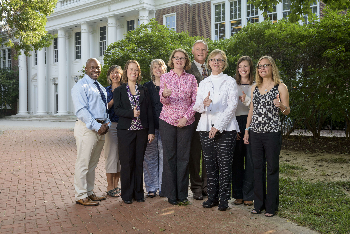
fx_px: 350
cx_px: 175
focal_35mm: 36
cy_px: 117
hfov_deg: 53.1
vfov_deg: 36.9
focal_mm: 36
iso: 400
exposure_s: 1/125
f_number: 7.1
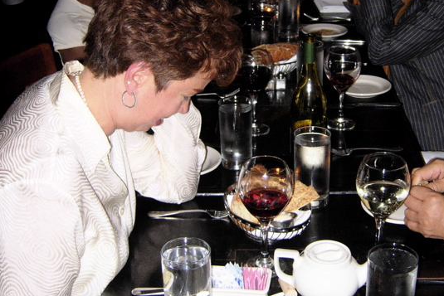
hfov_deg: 31.7
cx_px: 278
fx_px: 777
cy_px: 86
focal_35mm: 63
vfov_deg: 21.5
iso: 115
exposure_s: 1/73.9
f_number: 2.7
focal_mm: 7.5
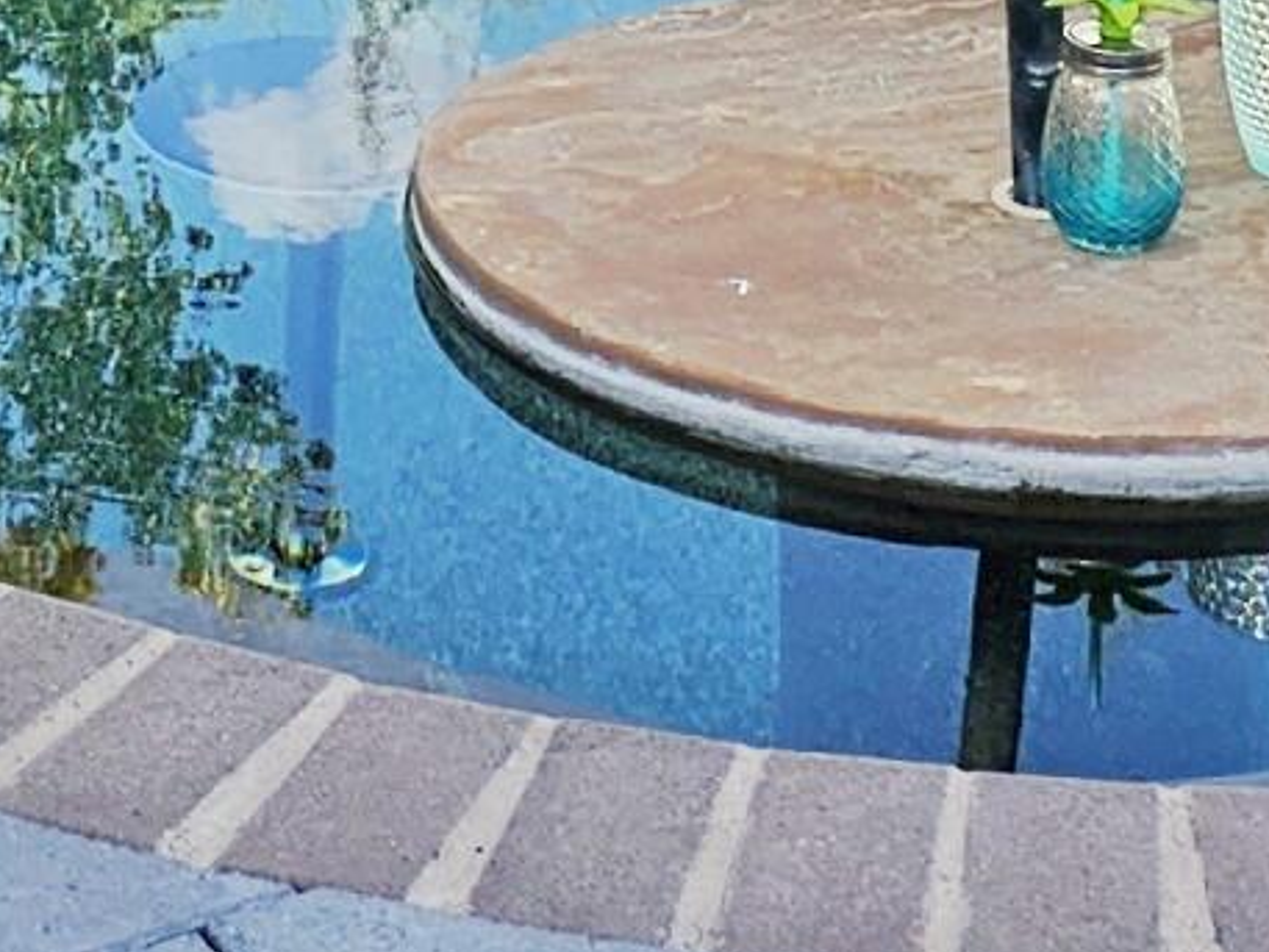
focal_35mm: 151
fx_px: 5537
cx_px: 514
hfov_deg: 13.1
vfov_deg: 8.9
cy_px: -1280
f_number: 1.7
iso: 10
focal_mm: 6.3
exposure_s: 1/834
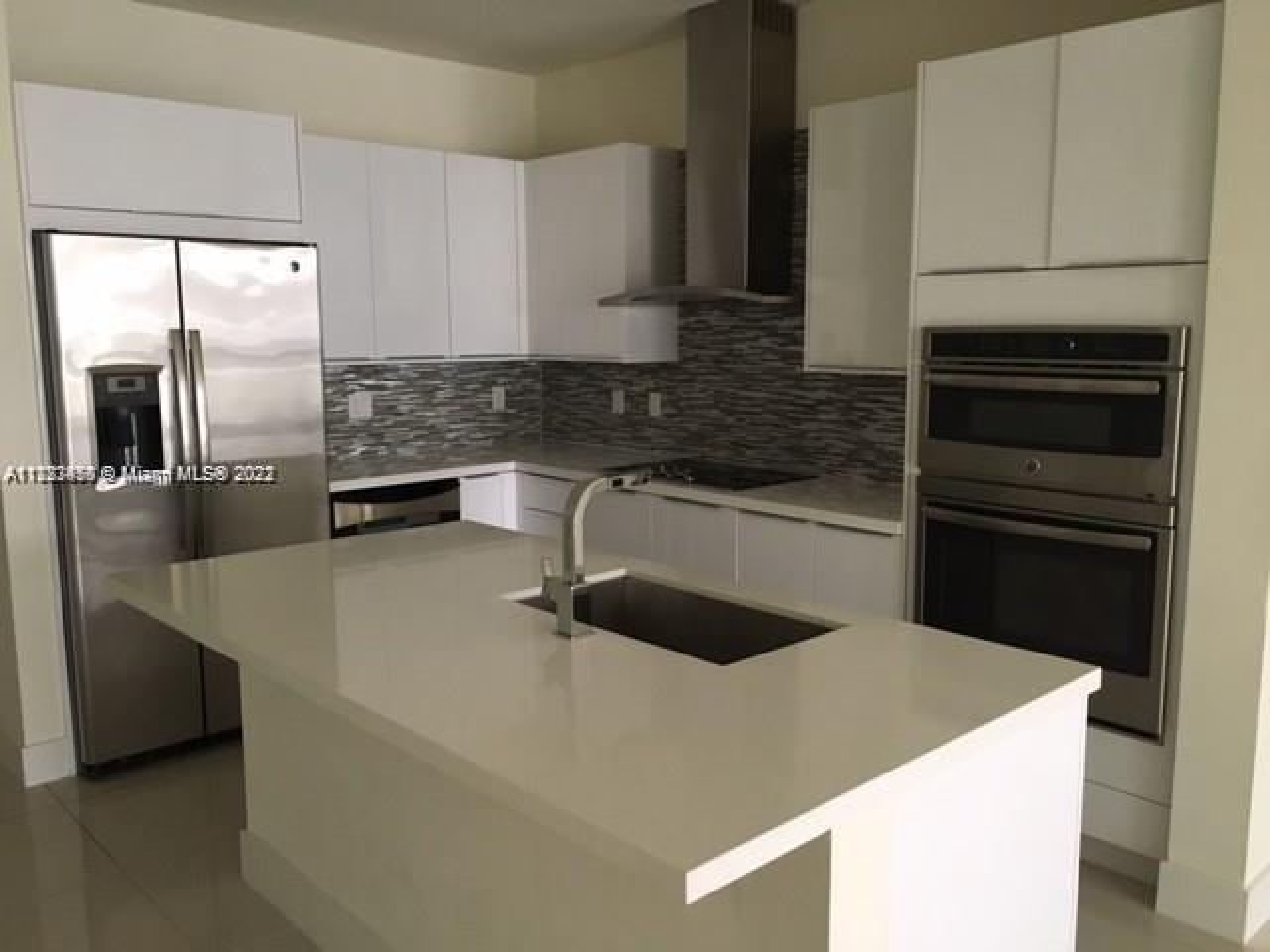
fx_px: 1064
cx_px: 635
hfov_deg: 61.7
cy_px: 476
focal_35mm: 29
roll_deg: +0.0
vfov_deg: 48.2
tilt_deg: -8.5
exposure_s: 1/30
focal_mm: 4.15
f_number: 2.2
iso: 160
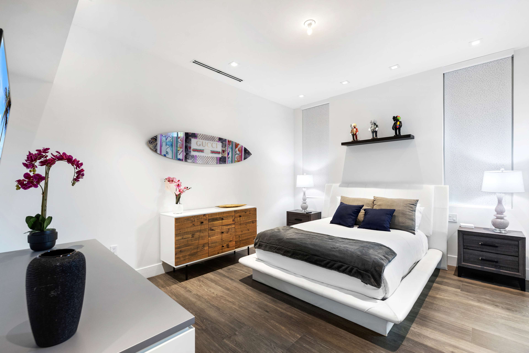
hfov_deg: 96.7
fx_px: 235
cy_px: 176
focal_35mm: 16
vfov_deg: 73.8
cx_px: 264
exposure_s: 1/6
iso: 320
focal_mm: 16
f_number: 8
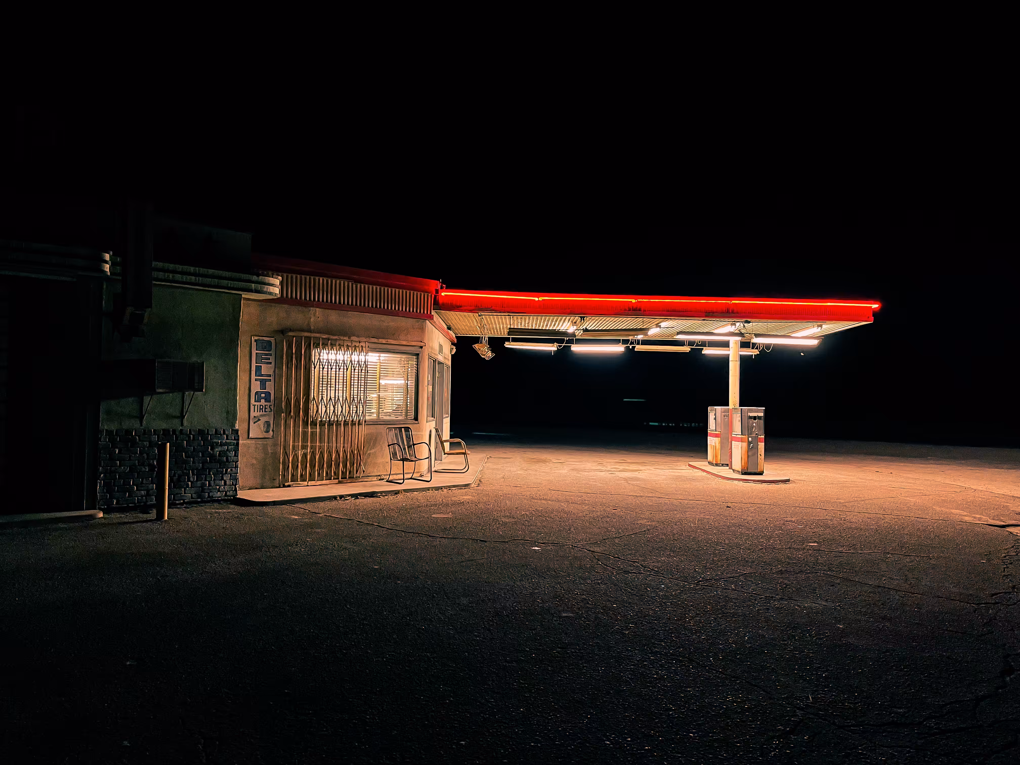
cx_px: 510
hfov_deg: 67.3
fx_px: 766
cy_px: 382
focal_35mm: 26
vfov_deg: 53.1
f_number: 1.6
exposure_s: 1/60
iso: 250
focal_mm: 5.1
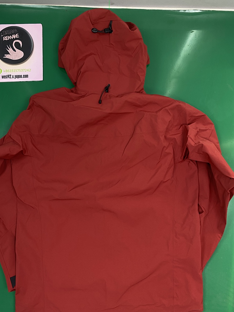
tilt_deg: -86.7
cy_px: 166
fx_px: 252
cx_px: 109
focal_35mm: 28
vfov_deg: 63.4
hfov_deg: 49.7
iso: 125
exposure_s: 1/72
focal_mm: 4.25
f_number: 1.8
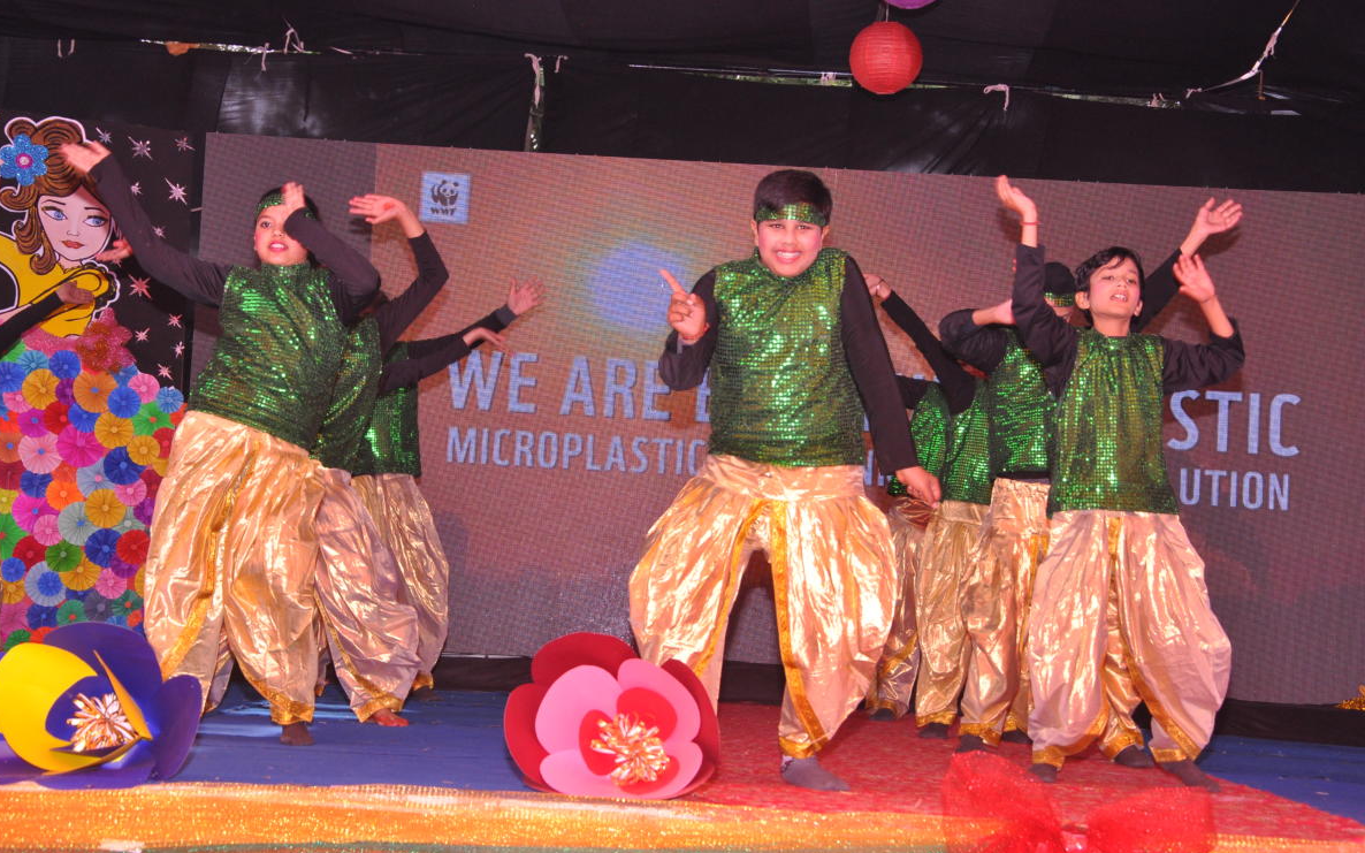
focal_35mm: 70
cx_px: 676
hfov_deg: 29.6
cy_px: 422
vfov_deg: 18.7
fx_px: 2586
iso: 640
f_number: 8
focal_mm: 45
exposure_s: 1/160
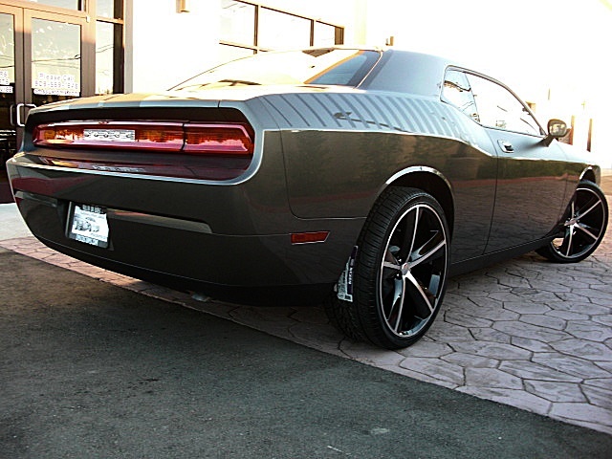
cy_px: 230
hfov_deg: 51.4
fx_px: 636
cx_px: 306
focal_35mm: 36
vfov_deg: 39.7
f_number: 2.8
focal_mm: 6.3
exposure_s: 1/125
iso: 200
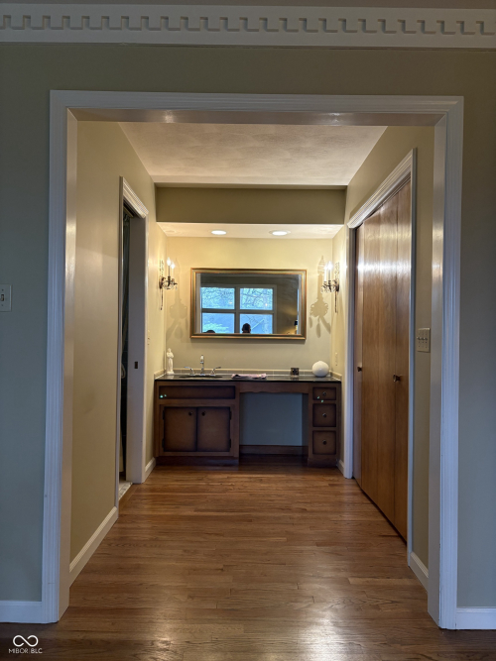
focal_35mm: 26
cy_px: 330
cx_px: 248
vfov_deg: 67.3
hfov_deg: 53.0
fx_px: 497
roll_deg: -0.8
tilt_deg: +0.8
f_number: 1.6
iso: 200
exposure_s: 1/60
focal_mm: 5.96
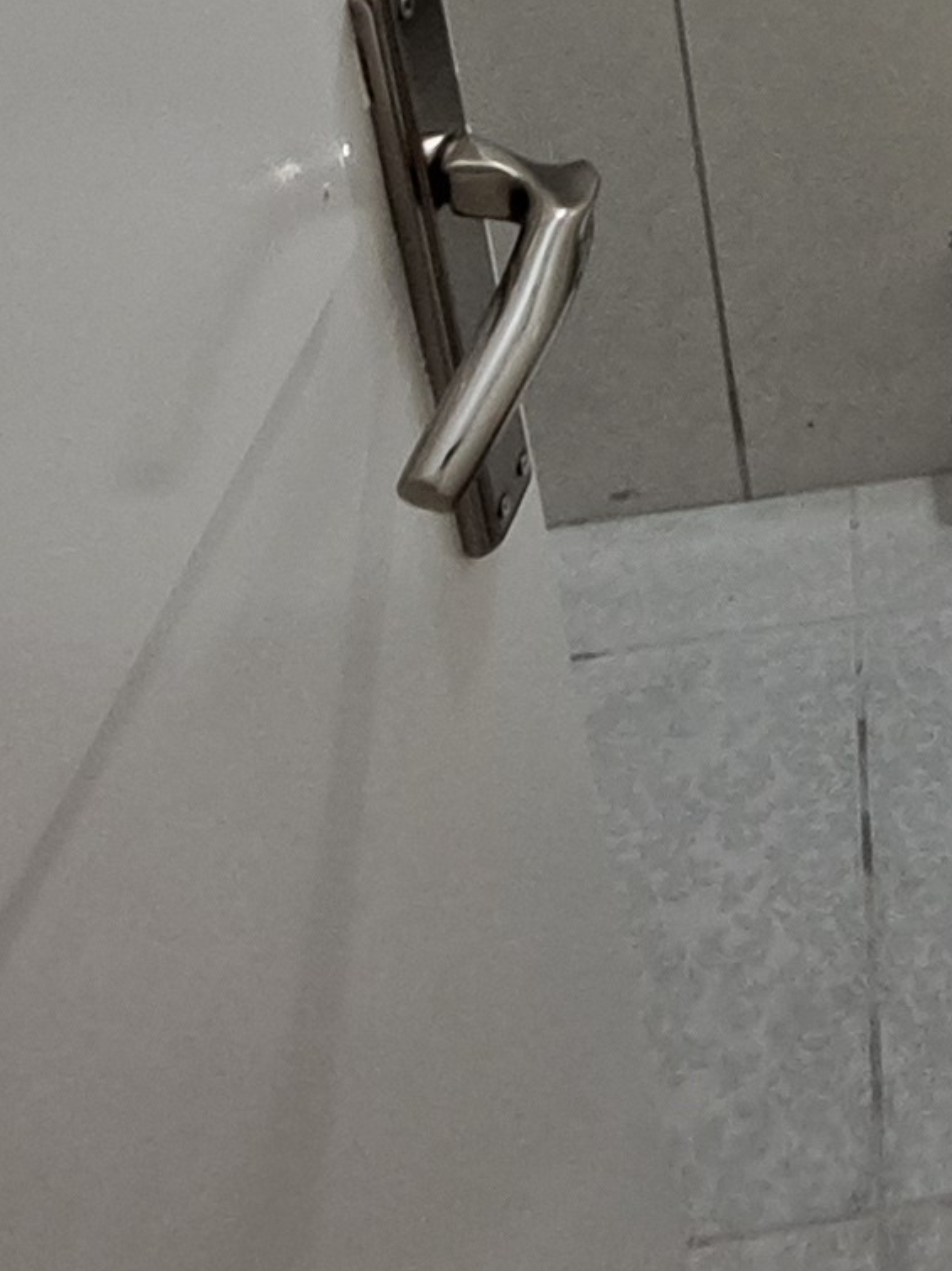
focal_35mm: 69
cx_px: 1402
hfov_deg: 18.9
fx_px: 2532
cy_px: -447
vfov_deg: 24.1
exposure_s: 1/50
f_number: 2.2
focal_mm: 1.74
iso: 160
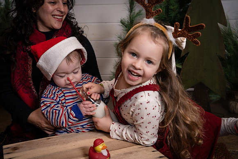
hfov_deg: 47.4
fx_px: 271
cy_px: 80
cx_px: 119
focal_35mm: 41
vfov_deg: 32.6
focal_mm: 41
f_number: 5.6
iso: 250
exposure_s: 1/250
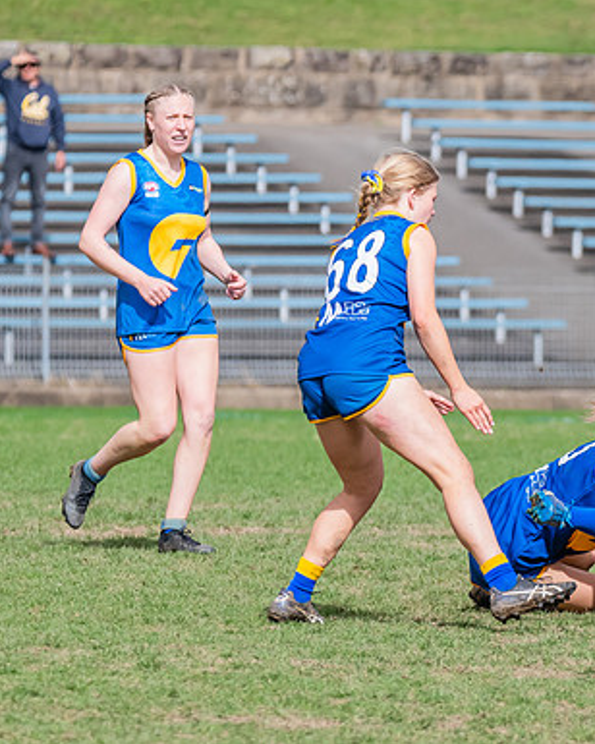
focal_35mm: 687
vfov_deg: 2.8
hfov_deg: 2.3
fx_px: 15122
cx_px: 730
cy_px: 460
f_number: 9
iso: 800
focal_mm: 320
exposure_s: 1/1600
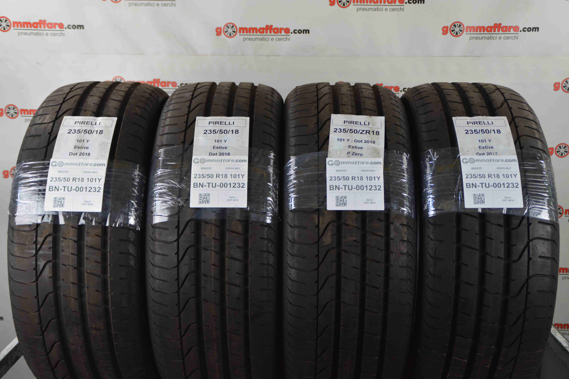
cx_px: 284
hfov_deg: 41.1
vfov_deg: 28.1
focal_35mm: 48
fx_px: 759
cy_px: 190
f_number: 4.2
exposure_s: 1/50
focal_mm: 32
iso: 800
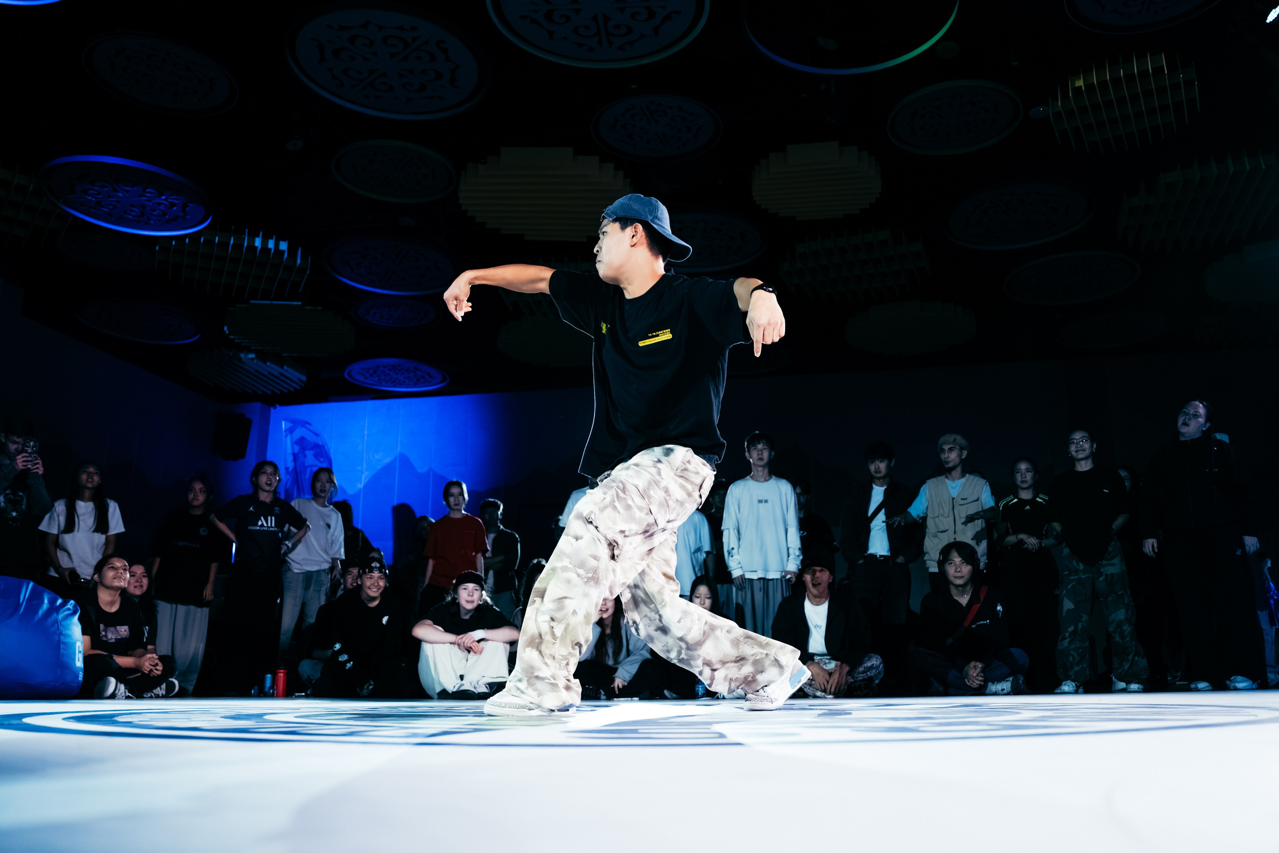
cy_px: 447
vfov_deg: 46.0
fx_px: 1003
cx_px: 684
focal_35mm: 28
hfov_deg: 65.0
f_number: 2.8
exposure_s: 1/800
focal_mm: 24
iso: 3200
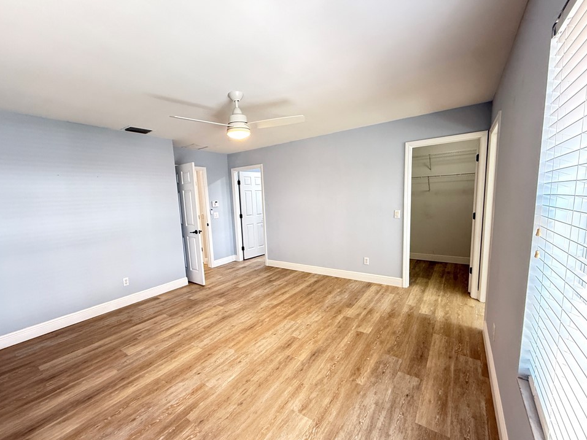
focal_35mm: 15
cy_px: 231
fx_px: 254
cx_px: 279
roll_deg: +3.1
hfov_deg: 98.1
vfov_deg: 81.7
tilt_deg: -7.1
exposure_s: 1/60
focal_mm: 2.22
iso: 400
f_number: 2.2
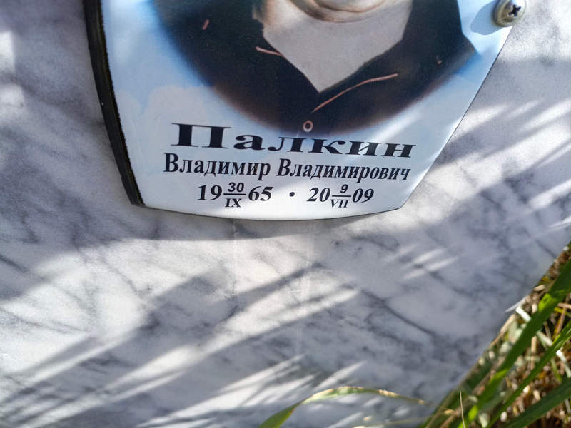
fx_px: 412
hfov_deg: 69.4
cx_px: 286
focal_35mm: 25
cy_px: 214
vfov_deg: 54.9
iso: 100
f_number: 1.69
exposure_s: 1/381
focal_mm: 4.76
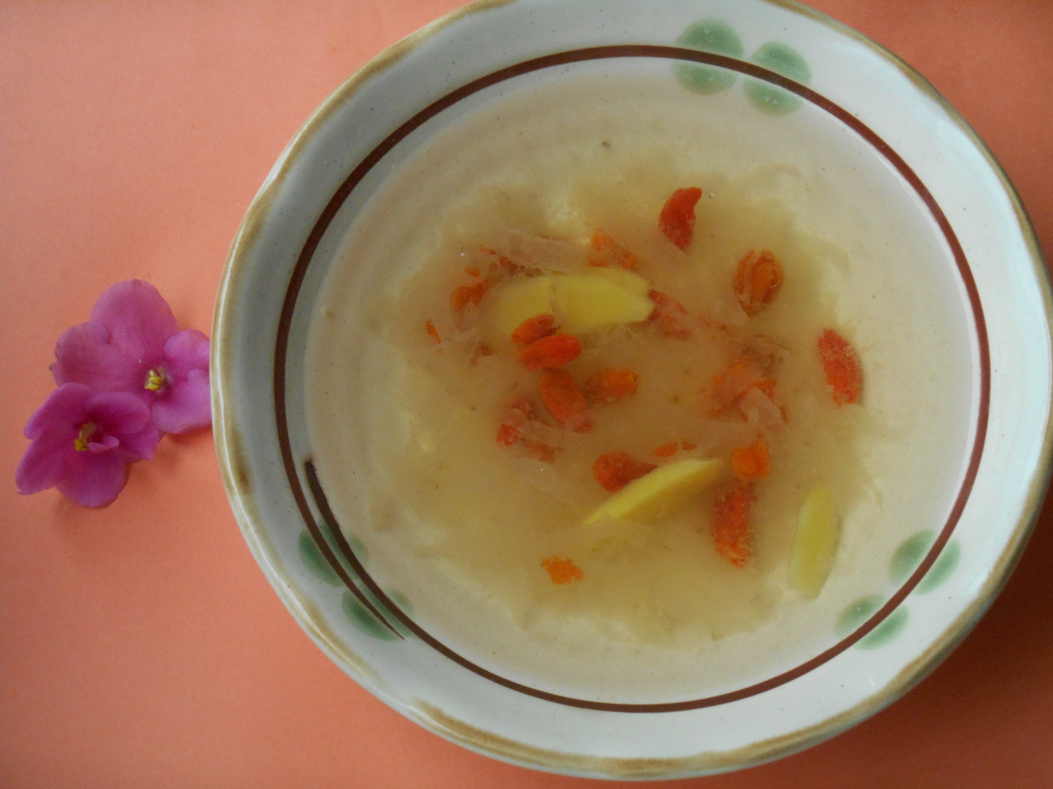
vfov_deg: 21.0
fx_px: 2129
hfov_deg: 27.8
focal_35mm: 70
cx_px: 526
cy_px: 394
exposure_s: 1/250
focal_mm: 12.5
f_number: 4.5
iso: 450
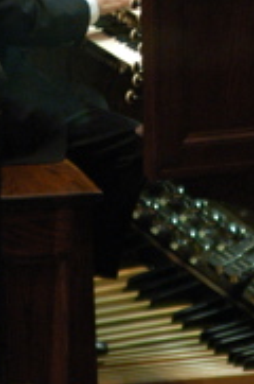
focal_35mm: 589
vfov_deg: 3.5
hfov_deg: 2.3
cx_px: 142
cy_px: -100
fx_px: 6256
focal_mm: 105
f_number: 2.8
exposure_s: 1/60
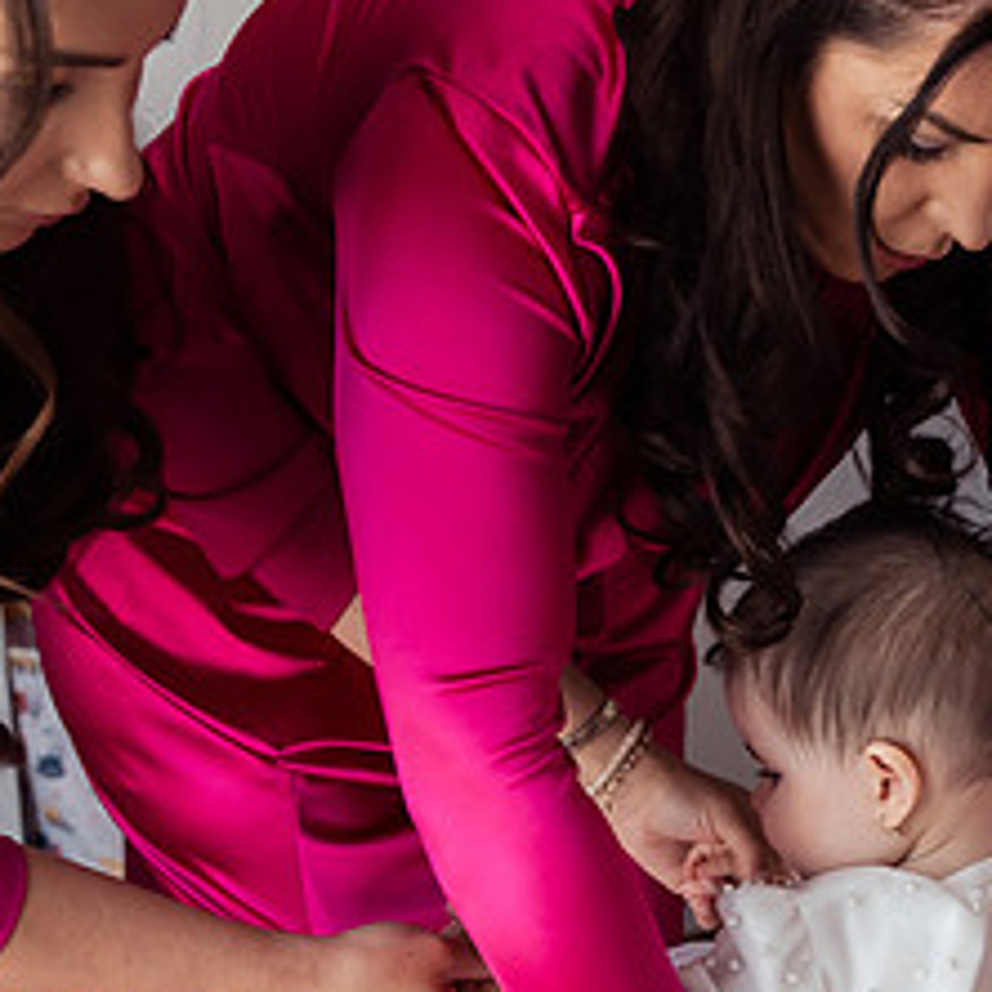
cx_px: 888
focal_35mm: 84
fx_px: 2723
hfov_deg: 20.2
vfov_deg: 20.5
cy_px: 738
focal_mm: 35
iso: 800
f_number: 3.2
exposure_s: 1/250
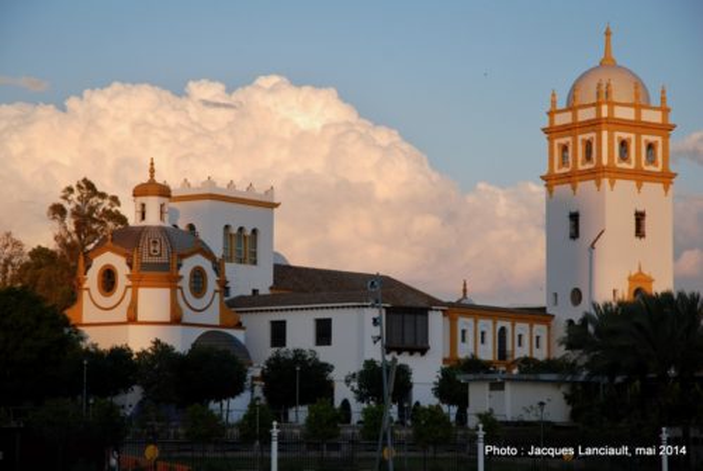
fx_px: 2053
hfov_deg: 19.4
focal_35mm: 105
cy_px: 236
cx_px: 352
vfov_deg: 13.1
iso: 200
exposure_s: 1/320
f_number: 4.5
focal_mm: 70
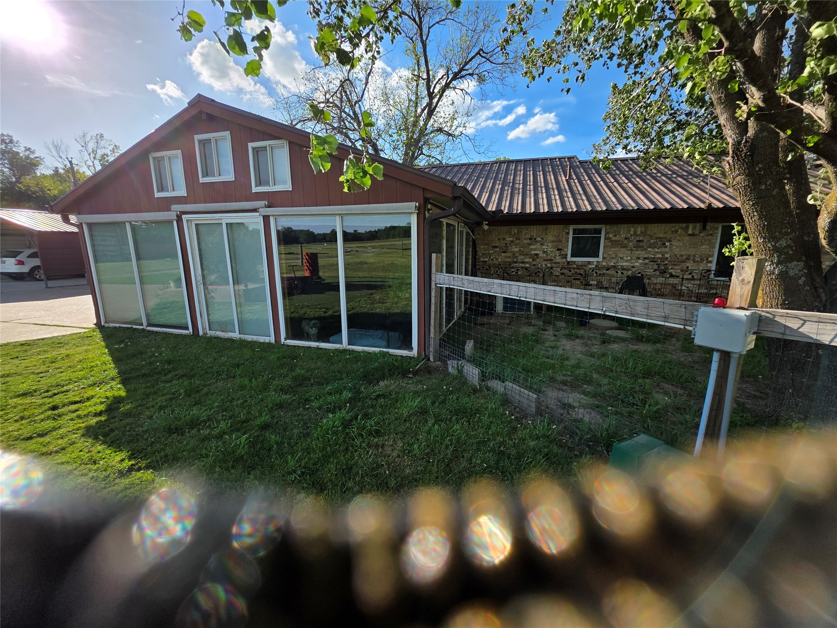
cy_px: 314
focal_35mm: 13
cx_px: 418
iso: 40
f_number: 1.9
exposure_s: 1/2122
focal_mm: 2.2
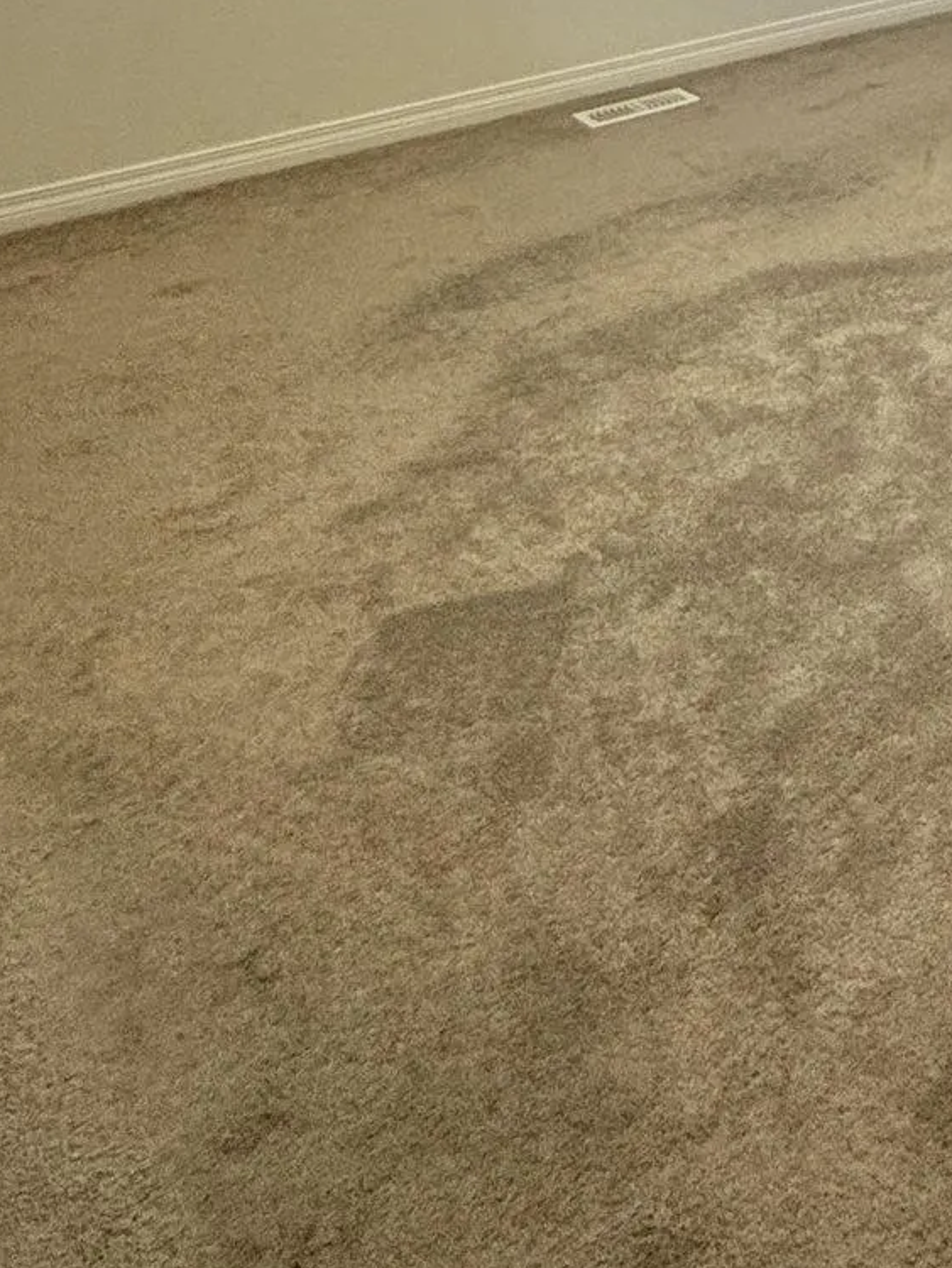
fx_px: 1576
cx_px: 1104
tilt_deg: -5.9
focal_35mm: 43
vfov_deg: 35.3
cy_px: -225
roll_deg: +1.3
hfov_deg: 29.5
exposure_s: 1/120
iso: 250
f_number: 2.2
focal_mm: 2.22
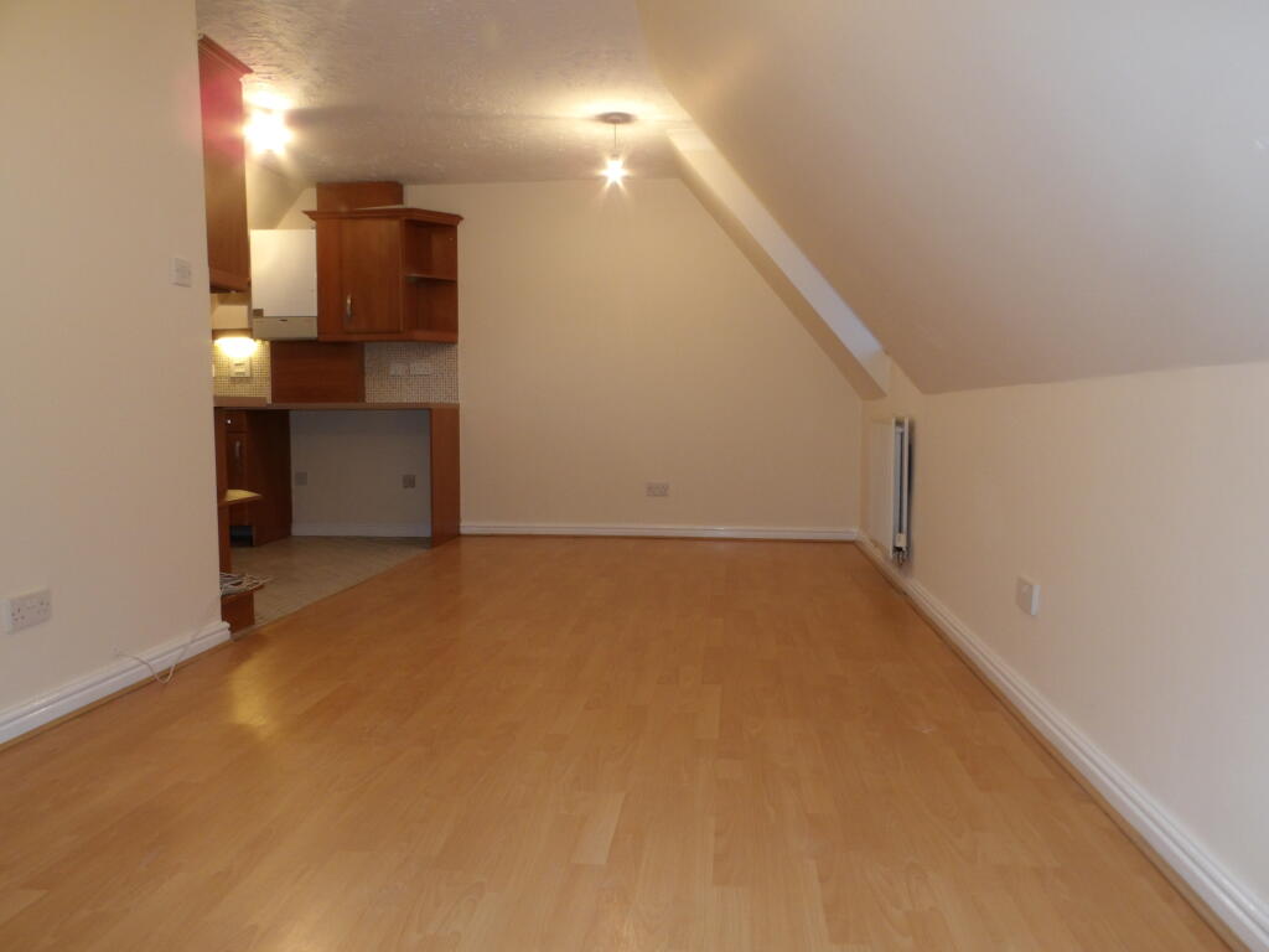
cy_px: 476
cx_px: 634
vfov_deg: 56.8
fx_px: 880
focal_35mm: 24
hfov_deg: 71.6
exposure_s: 1/15
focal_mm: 4.3
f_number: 4.1
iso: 200
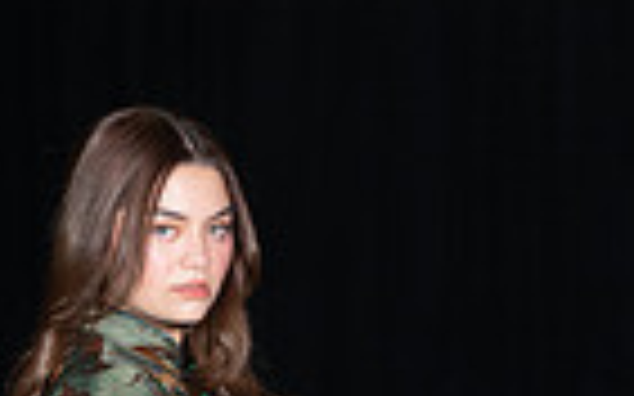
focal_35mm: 341
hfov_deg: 6.2
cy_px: 950
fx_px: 5890
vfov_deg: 3.8
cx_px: 243
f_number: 5.6
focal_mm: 105
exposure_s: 1/160
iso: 1250
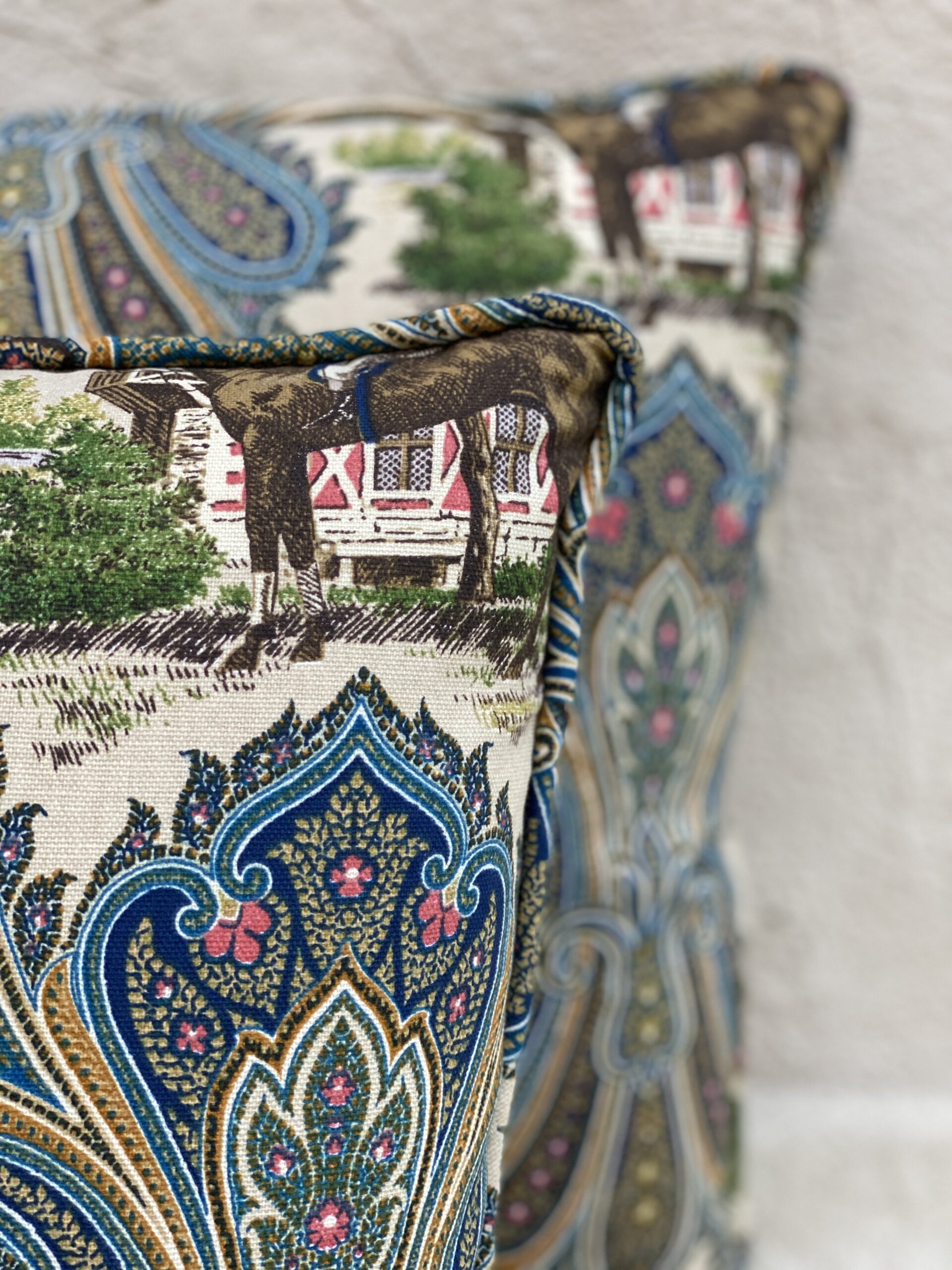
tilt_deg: -24.7
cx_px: 476
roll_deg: -1.4
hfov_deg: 28.0
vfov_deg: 36.8
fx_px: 1907
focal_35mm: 52
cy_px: 635
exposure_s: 1/122
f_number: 2
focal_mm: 6
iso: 125
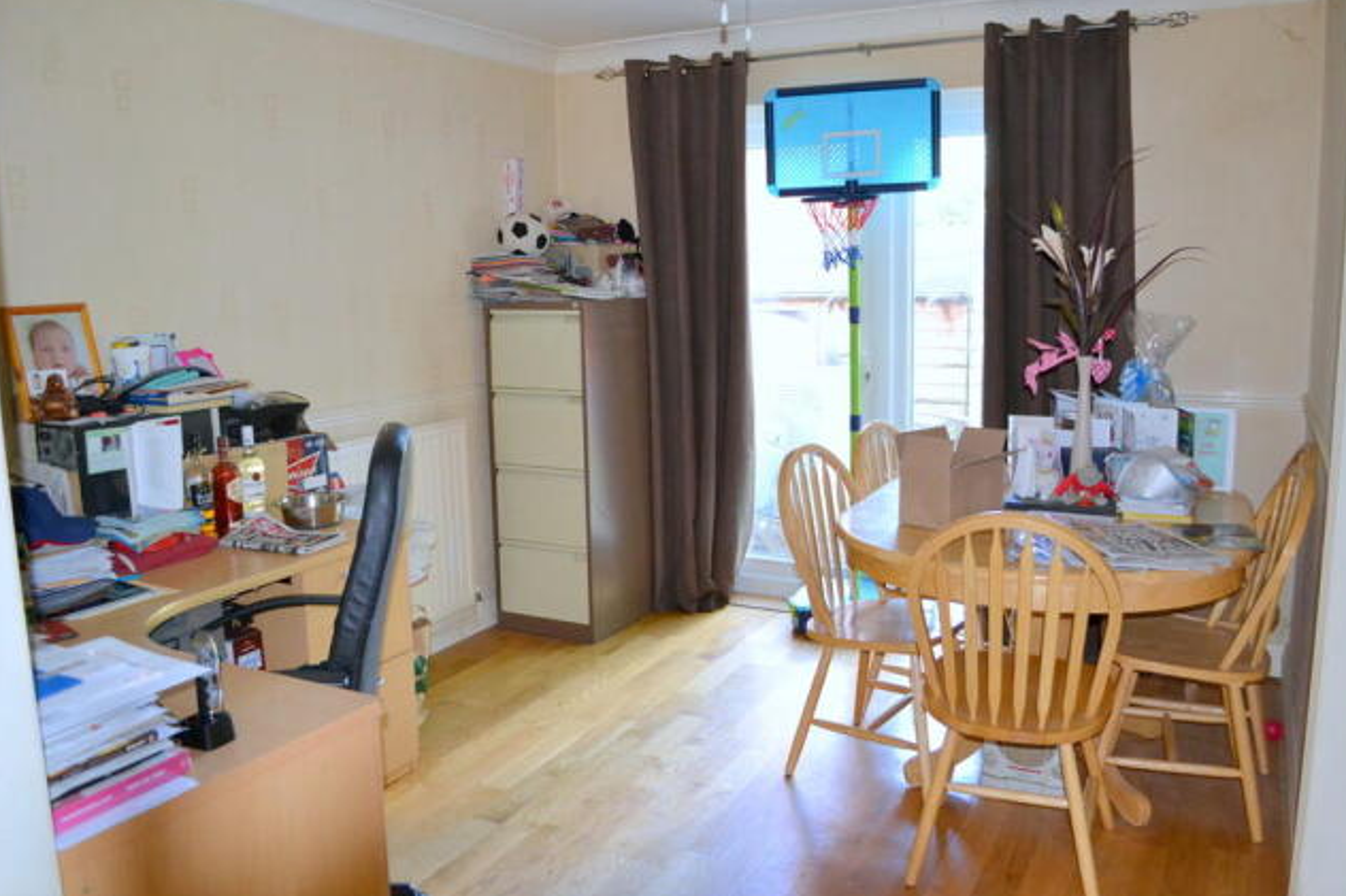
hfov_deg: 65.5
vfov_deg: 46.4
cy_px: 439
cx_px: 676
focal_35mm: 28
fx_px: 1047
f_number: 3.5
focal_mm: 18
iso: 1250
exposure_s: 1/60
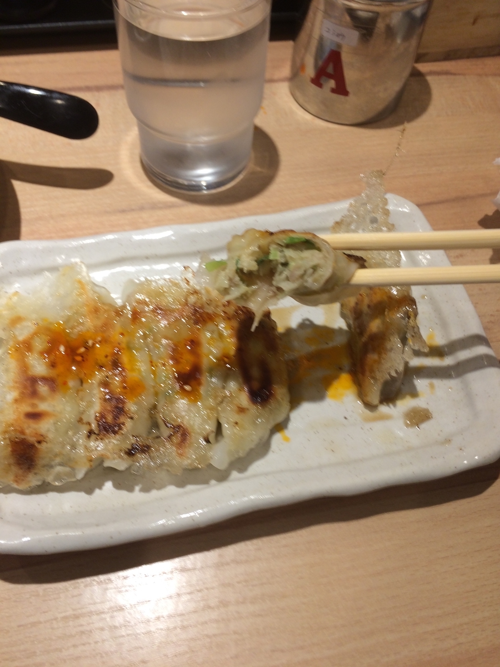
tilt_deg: -57.9
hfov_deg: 48.2
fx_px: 559
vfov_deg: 61.7
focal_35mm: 29
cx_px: 250
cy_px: 334
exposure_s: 1/60
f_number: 2.2
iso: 40
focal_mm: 4.15
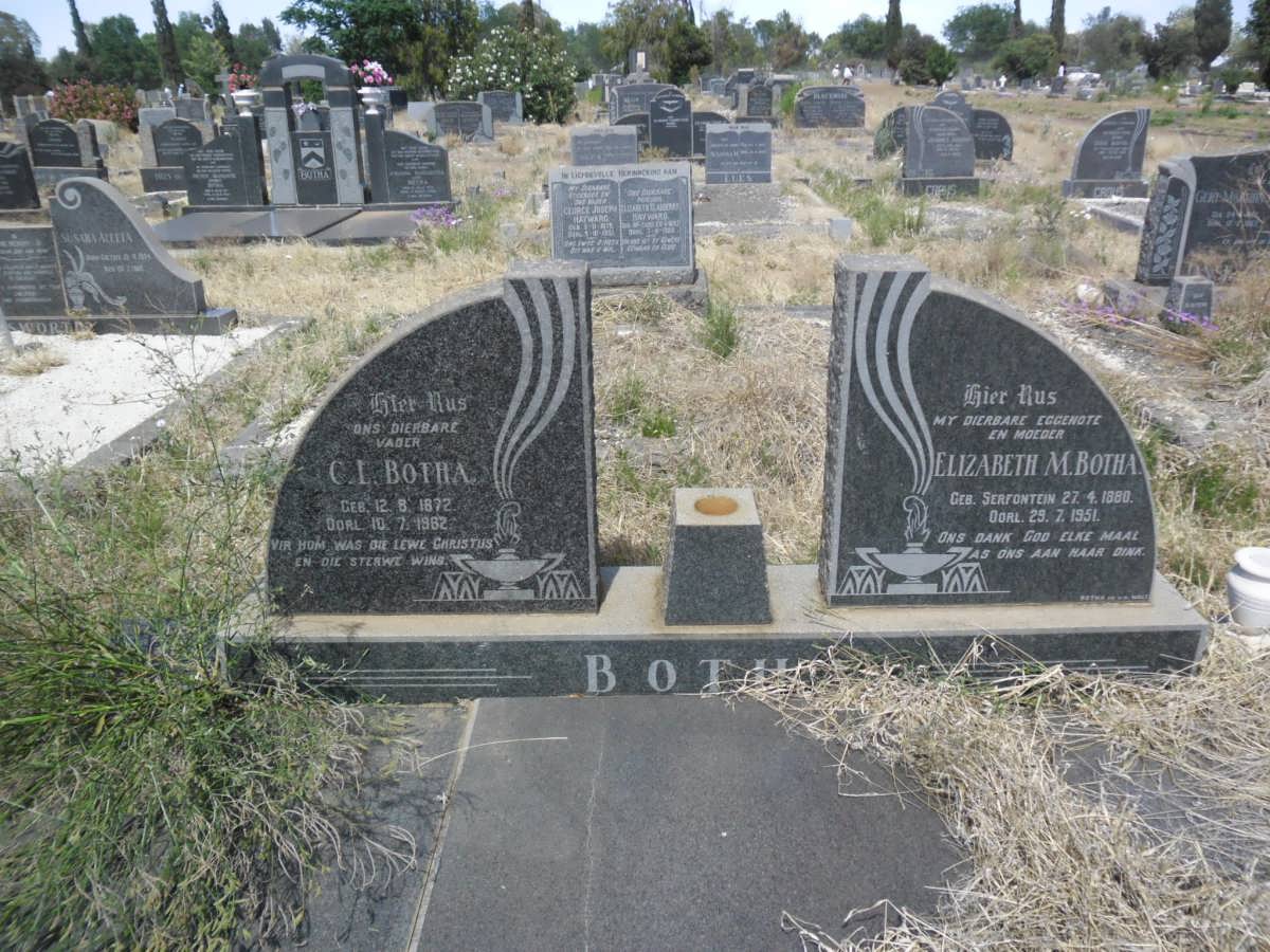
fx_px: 991
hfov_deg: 65.3
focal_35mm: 27
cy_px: 476
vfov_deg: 51.4
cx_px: 635
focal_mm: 4.9
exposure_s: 1/663
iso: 80
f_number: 3.5
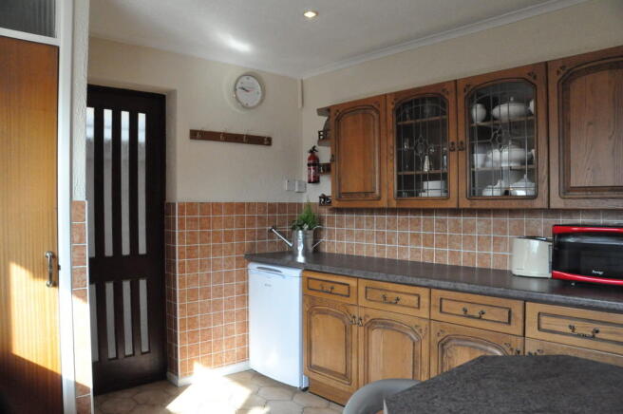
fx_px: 467
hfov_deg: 67.4
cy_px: 207
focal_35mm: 27
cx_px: 312
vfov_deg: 47.8
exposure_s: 1/320
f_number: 9
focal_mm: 18
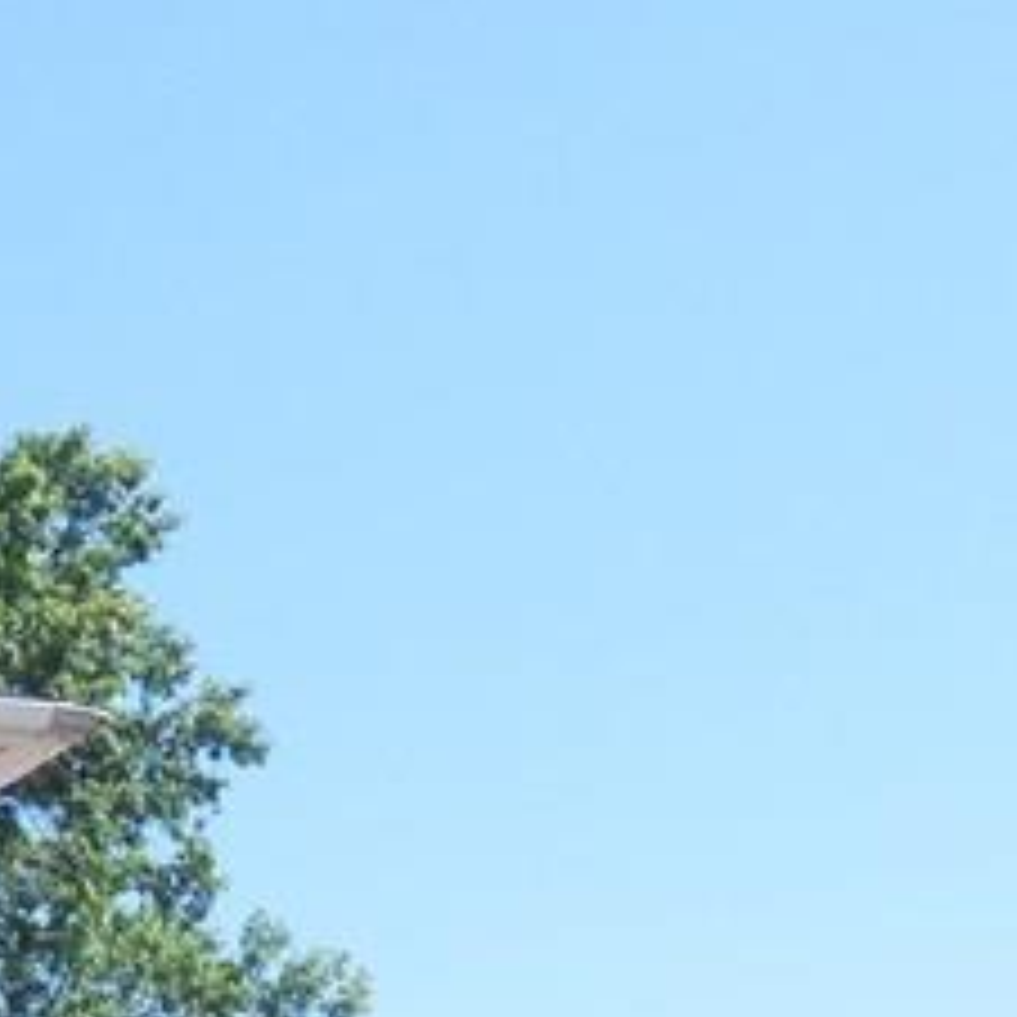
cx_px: -558
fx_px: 4521
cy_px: 1611
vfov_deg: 12.1
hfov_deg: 12.2
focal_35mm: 136
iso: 125
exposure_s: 1/640
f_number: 3.9
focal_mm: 6
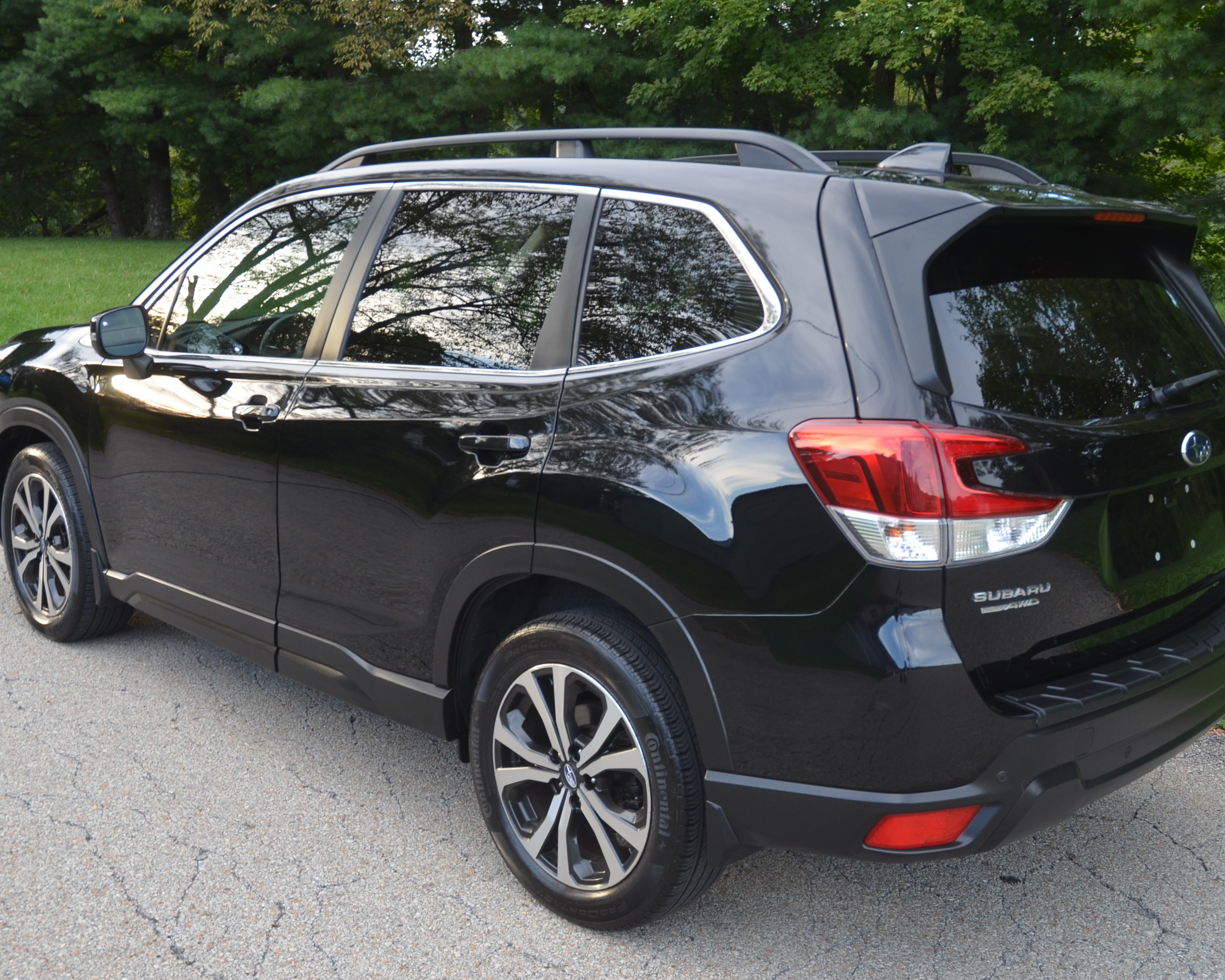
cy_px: 482
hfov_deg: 47.9
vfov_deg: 39.2
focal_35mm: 38
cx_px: 667
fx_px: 1378
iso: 400
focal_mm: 22
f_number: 5
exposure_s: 1/100
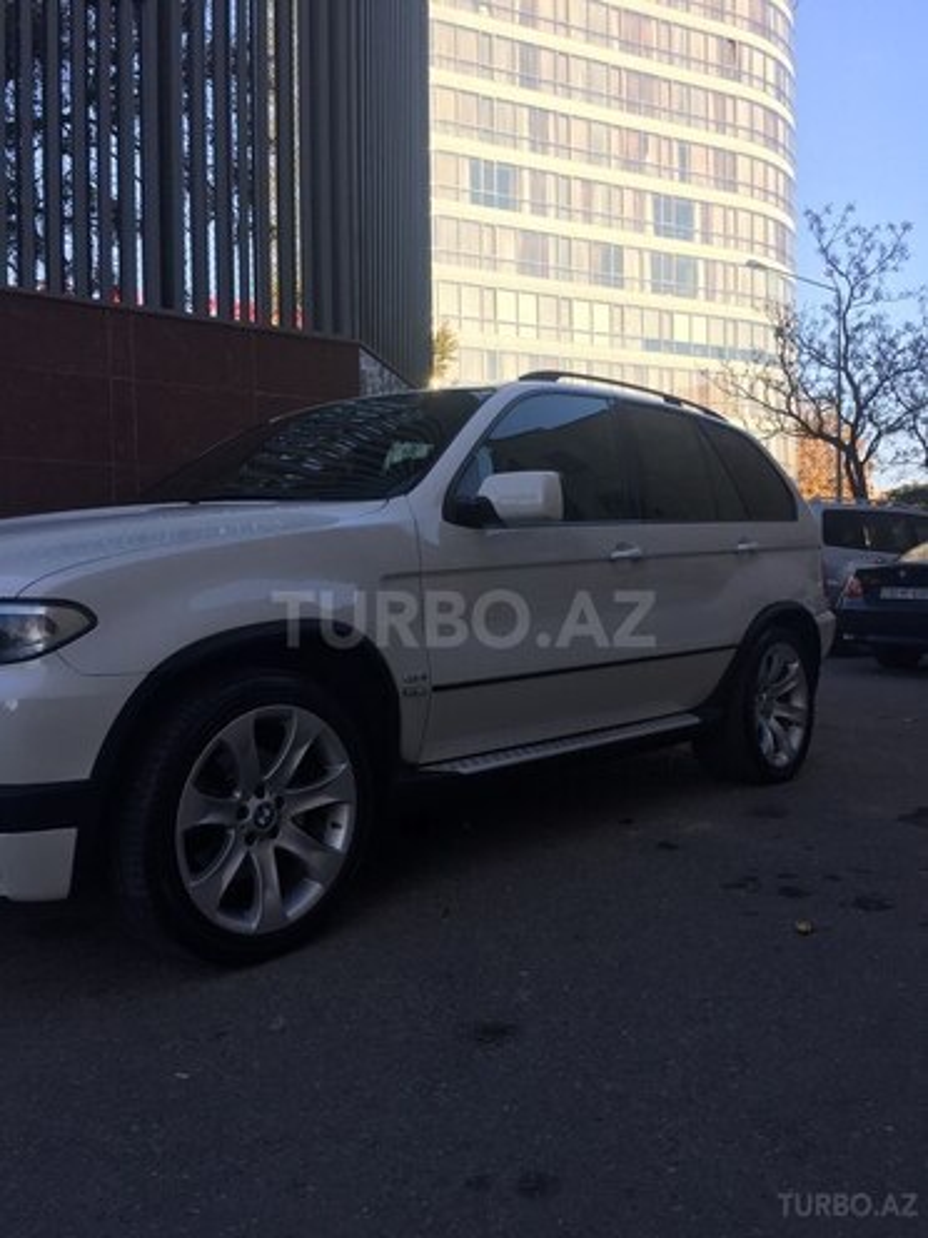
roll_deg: -0.9
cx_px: 464
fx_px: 1037
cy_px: 619
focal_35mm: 29
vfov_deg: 61.7
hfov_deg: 48.2
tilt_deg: +1.6
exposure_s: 1/565
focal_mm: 4.15
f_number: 2.2
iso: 32
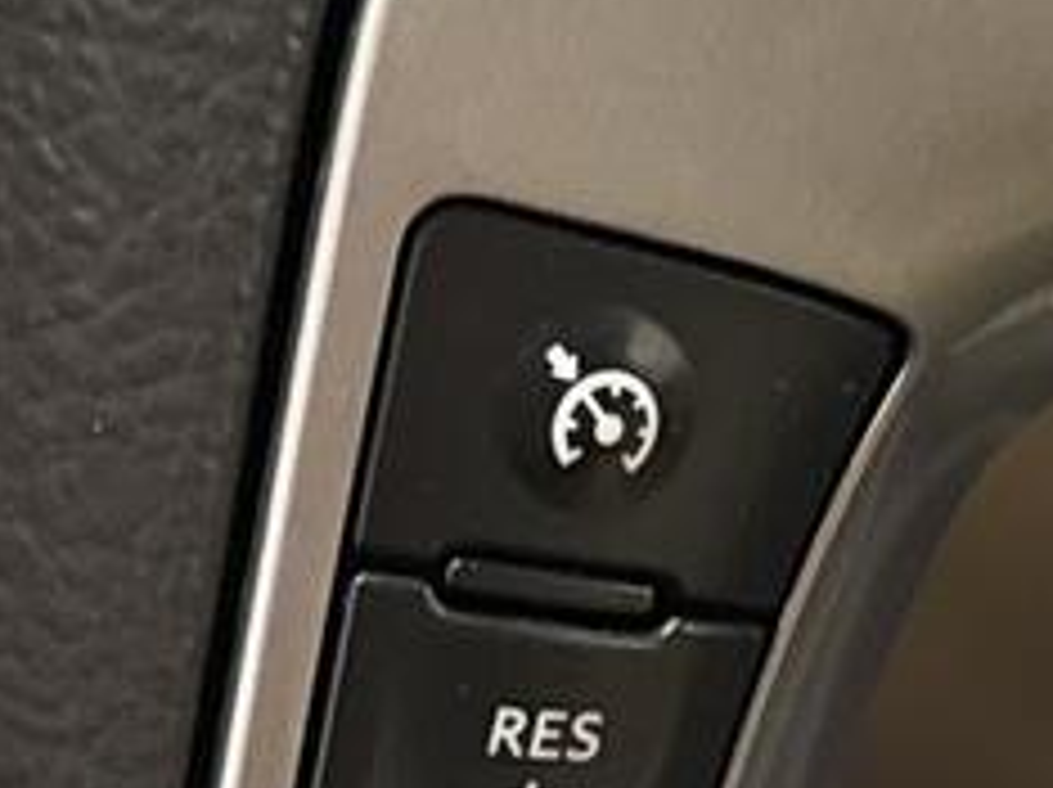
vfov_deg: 10.0
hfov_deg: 13.3
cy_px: 522
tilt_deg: -38.6
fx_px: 4497
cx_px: 878
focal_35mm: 148
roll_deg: -3.1
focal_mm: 6.76
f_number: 1.78
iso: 640
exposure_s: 1/33
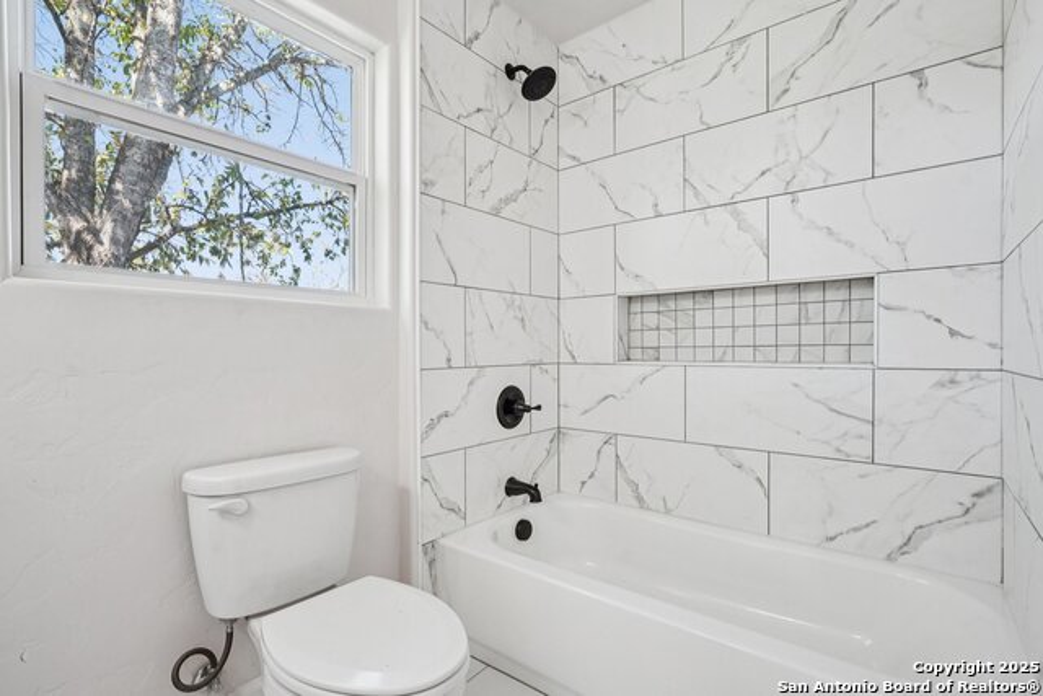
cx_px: 522
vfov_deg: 72.1
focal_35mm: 16
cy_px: 348
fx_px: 478
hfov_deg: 95.0
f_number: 8
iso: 250
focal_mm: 16.5
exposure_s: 1/30
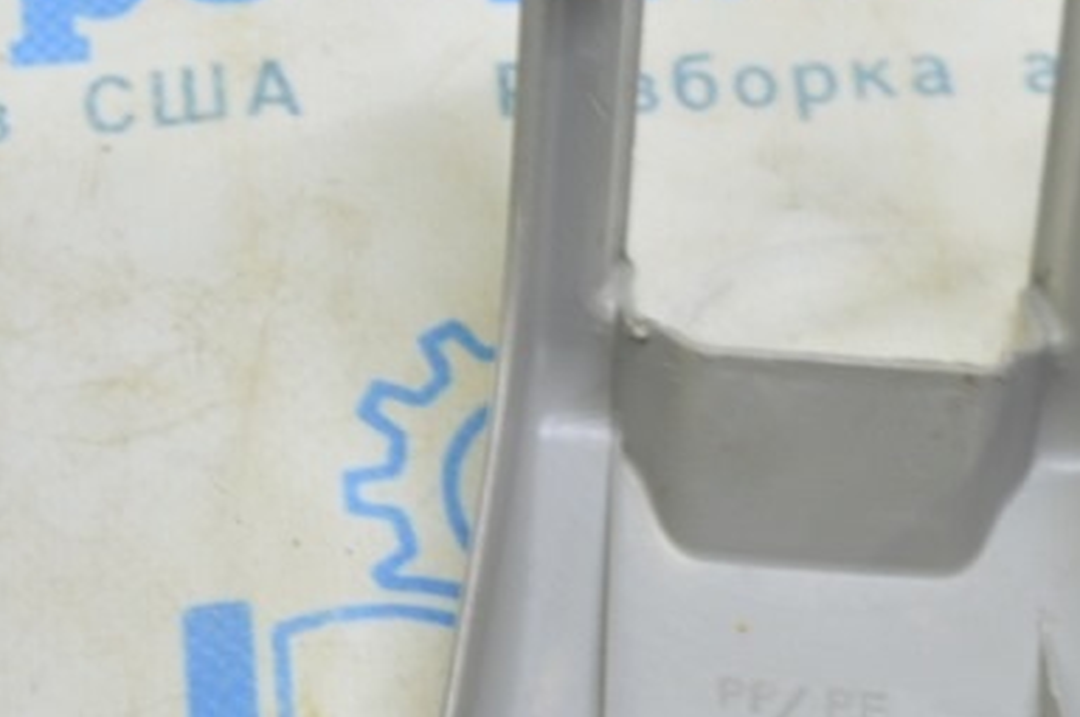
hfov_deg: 14.2
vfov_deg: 9.5
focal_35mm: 144
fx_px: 4314
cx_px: 214
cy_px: 375
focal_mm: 36
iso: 400
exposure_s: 1/20
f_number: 5.6
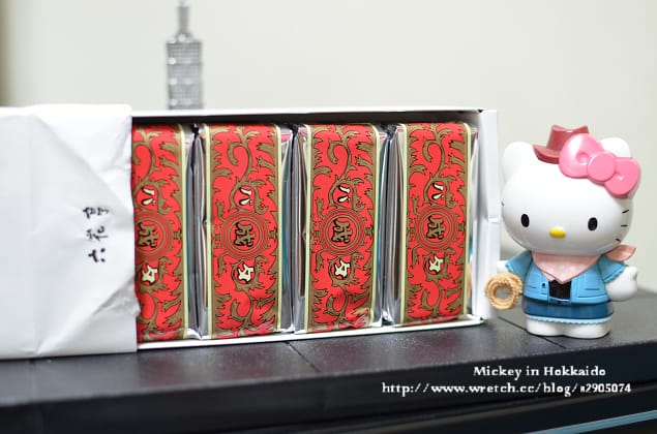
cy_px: 217
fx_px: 956
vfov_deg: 25.6
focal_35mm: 52
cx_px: 328
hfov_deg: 37.9
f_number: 2.8
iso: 1250
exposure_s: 1/40
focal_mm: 35
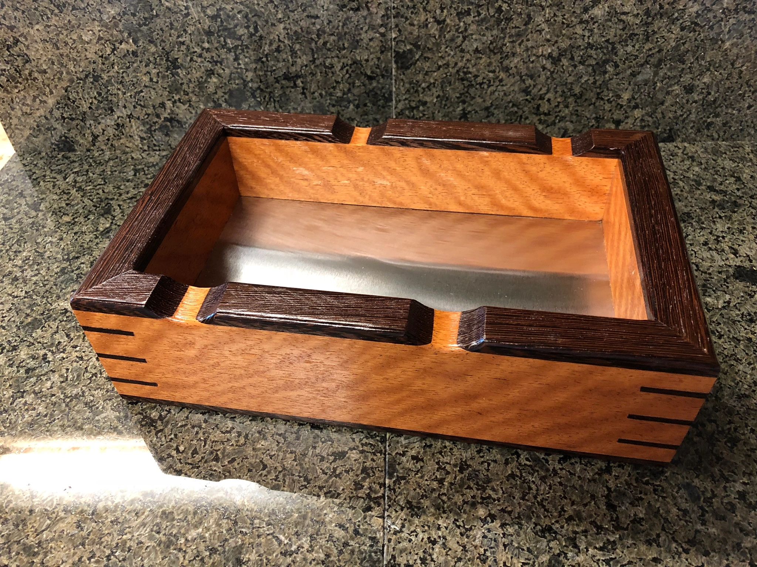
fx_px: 612
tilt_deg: -43.8
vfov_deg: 49.7
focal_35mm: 28
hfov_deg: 63.4
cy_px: 284
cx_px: 378
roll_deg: +2.4
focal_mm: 3.99
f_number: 1.8
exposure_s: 1/13
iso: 100
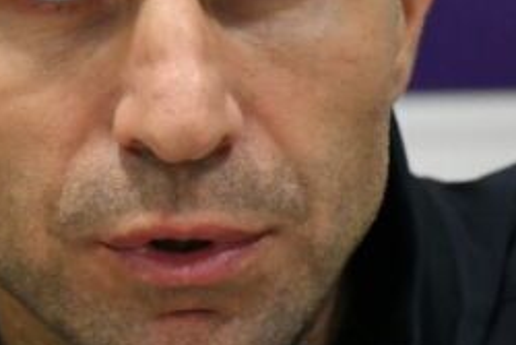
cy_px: 143
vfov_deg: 0.9
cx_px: 151
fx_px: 21483
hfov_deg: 1.4
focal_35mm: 1498
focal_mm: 400
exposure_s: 1/320
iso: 5000
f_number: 4
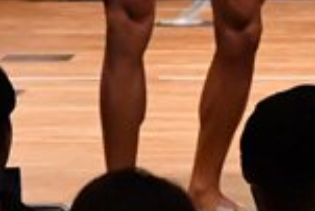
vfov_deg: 1.4
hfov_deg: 2.1
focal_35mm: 960
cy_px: -127
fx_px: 8408
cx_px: 132
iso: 10000
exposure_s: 1/400
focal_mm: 125
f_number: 5.6
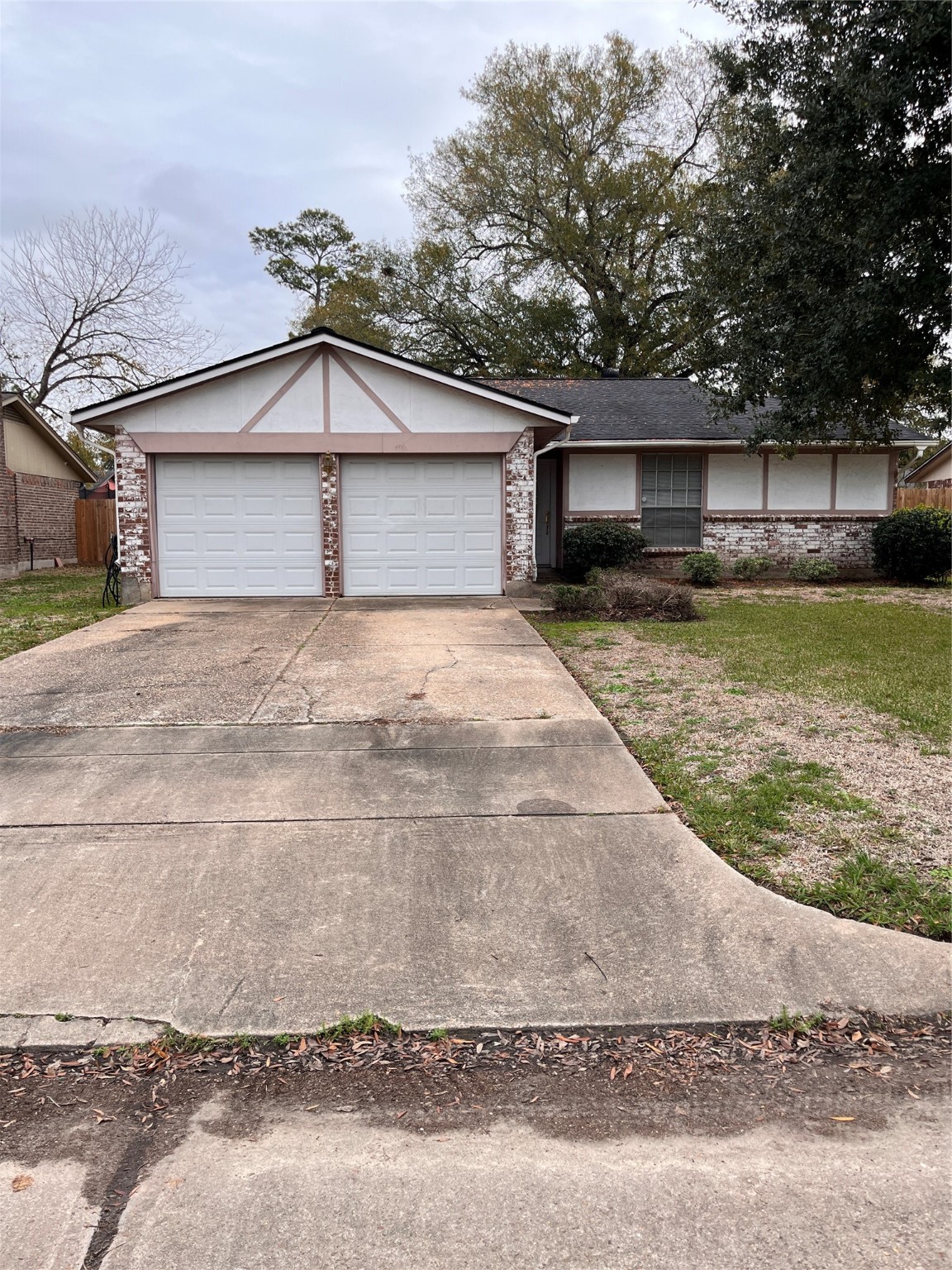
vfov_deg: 67.3
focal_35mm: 26
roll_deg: +1.0
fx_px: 953
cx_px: 476
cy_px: 635
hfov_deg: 53.1
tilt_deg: -3.8
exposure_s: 1/1186
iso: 50
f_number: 1.6
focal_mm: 5.1
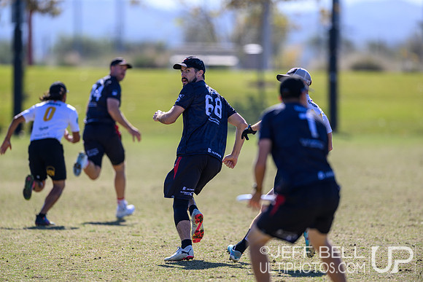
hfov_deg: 5.2
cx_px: 212
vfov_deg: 3.4
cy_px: 141
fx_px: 4701
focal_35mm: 400
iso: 100
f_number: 3.2
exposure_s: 1/1000
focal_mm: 400
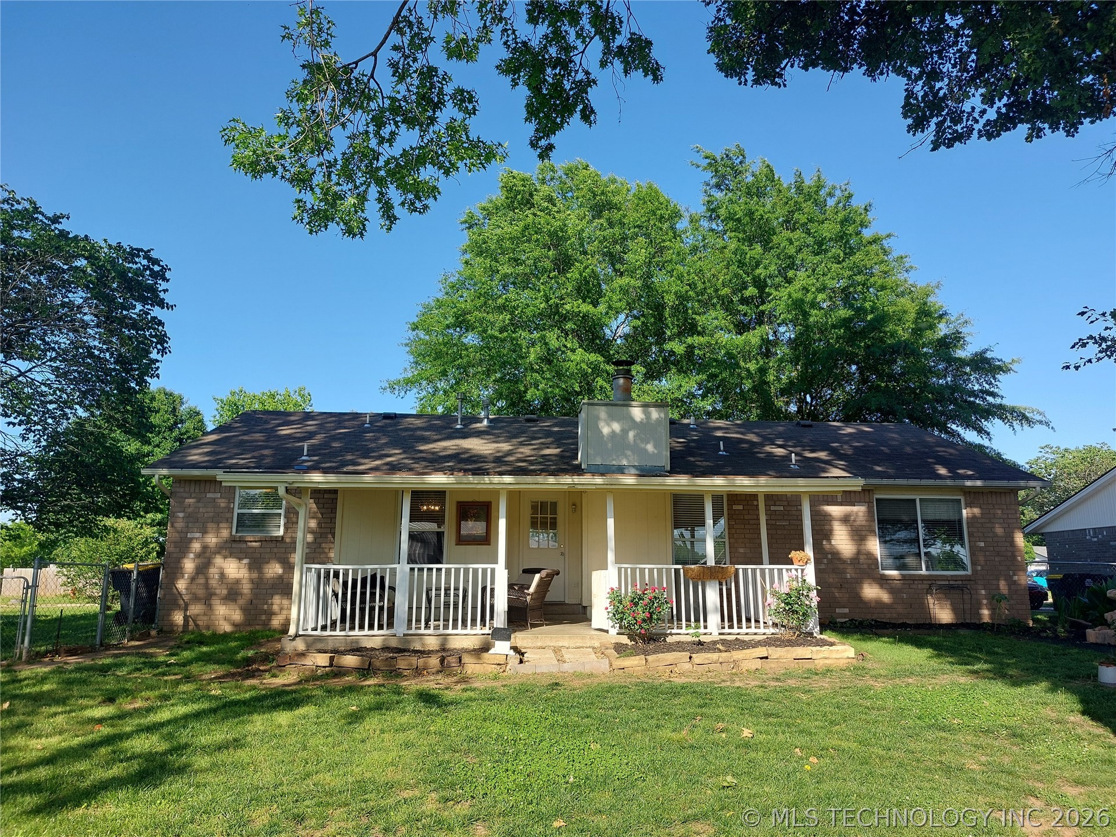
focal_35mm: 24
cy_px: 418
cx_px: 558
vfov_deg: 56.8
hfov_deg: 71.6
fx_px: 774
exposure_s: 1/481
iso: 25
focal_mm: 5.23
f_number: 1.8
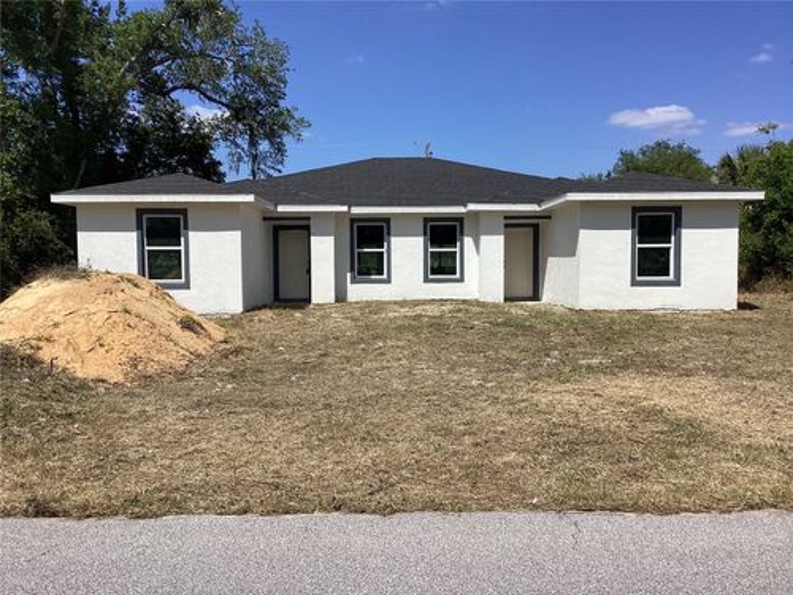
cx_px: 396
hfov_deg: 58.4
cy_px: 298
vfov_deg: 45.4
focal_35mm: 31
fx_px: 710
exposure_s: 1/2037
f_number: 2.4
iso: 25
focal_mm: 3.3
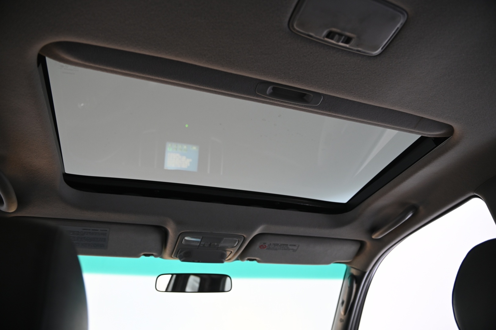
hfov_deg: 73.8
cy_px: 165
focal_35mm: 24
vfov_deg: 53.1
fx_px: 330
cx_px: 248
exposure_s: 1/15
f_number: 4
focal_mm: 24
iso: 1000
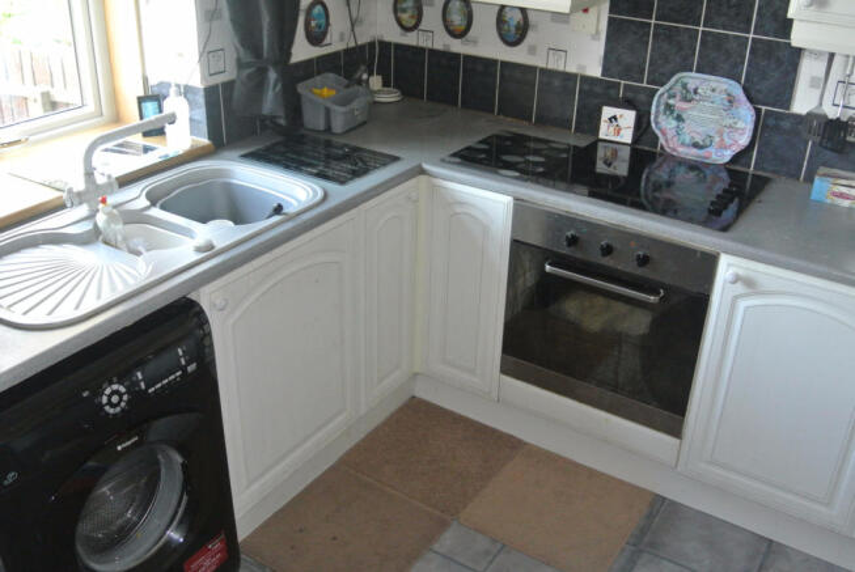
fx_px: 832
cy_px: 286
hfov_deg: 54.4
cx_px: 428
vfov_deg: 37.9
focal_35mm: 35
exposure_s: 1/60
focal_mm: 13
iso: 1250
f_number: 3.8
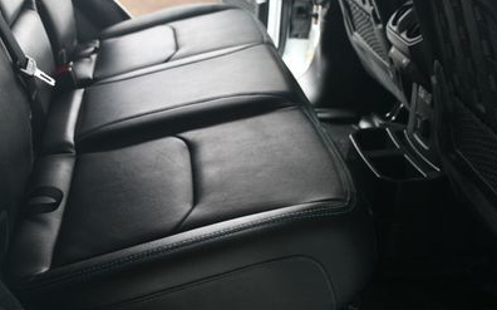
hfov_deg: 36.1
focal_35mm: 56
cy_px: 78
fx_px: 758
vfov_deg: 22.9
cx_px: 192
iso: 100
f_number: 3.8
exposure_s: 1/160
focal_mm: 23
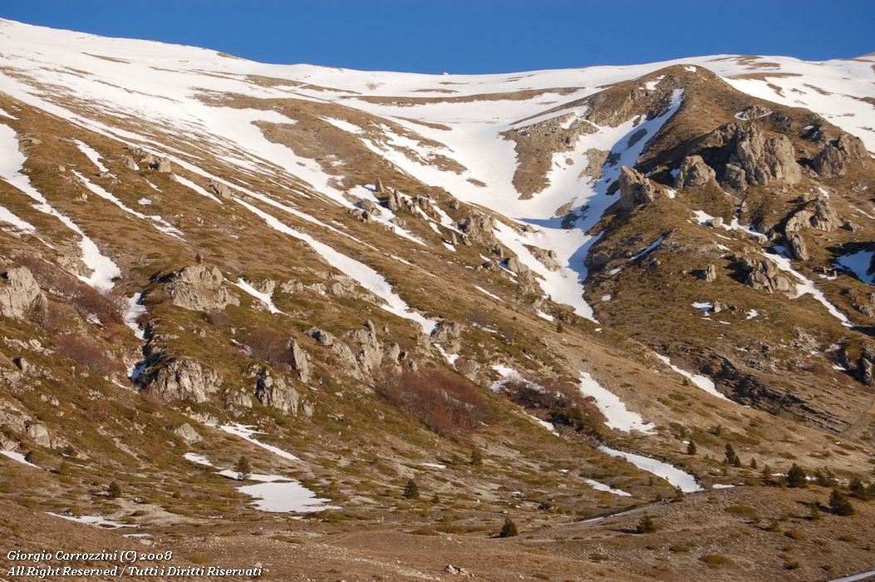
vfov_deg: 16.5
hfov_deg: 24.6
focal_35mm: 82
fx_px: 2003
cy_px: 291
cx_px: 438
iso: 200
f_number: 9
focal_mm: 55
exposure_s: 1/320
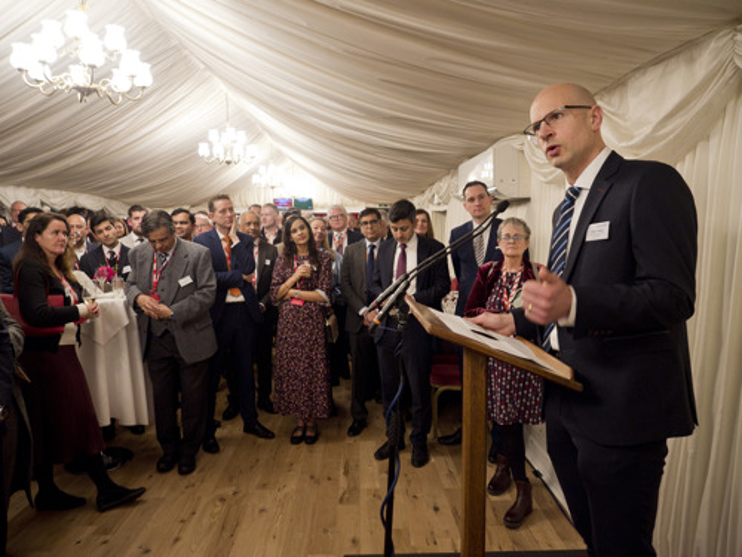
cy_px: 278
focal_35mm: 24
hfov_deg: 71.6
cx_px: 371
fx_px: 514
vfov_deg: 56.8
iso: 800
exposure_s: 1/50
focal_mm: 12
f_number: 2.8
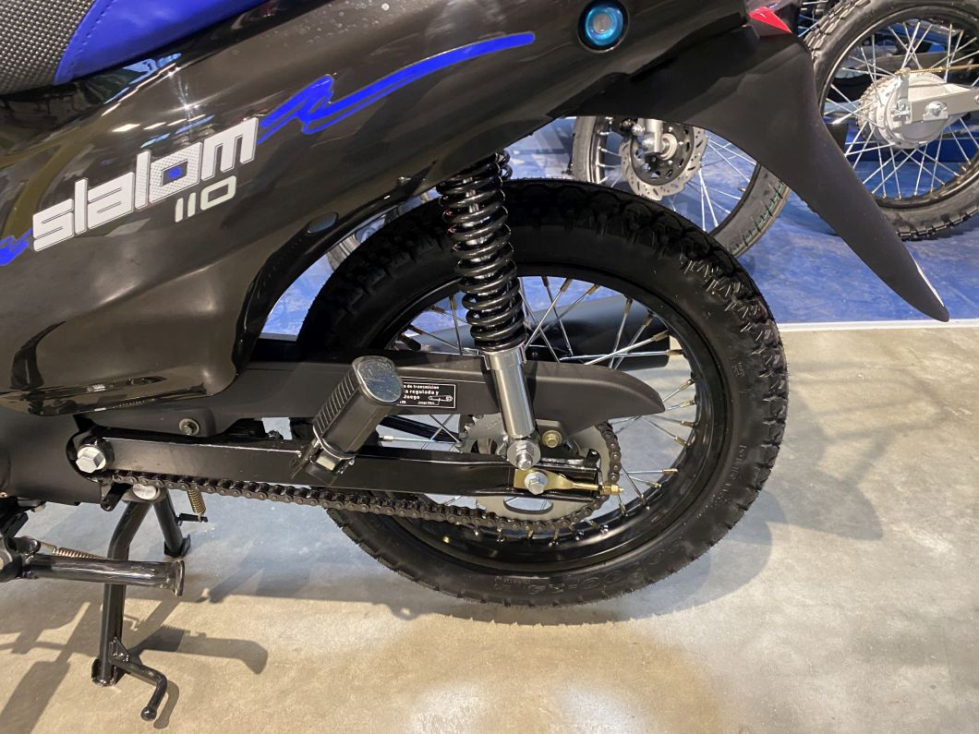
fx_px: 735
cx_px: 490
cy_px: 367
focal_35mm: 26
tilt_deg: -30.4
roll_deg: +0.8
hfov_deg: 67.3
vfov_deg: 53.1
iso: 400
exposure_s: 1/50
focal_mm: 4.25
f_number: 1.8
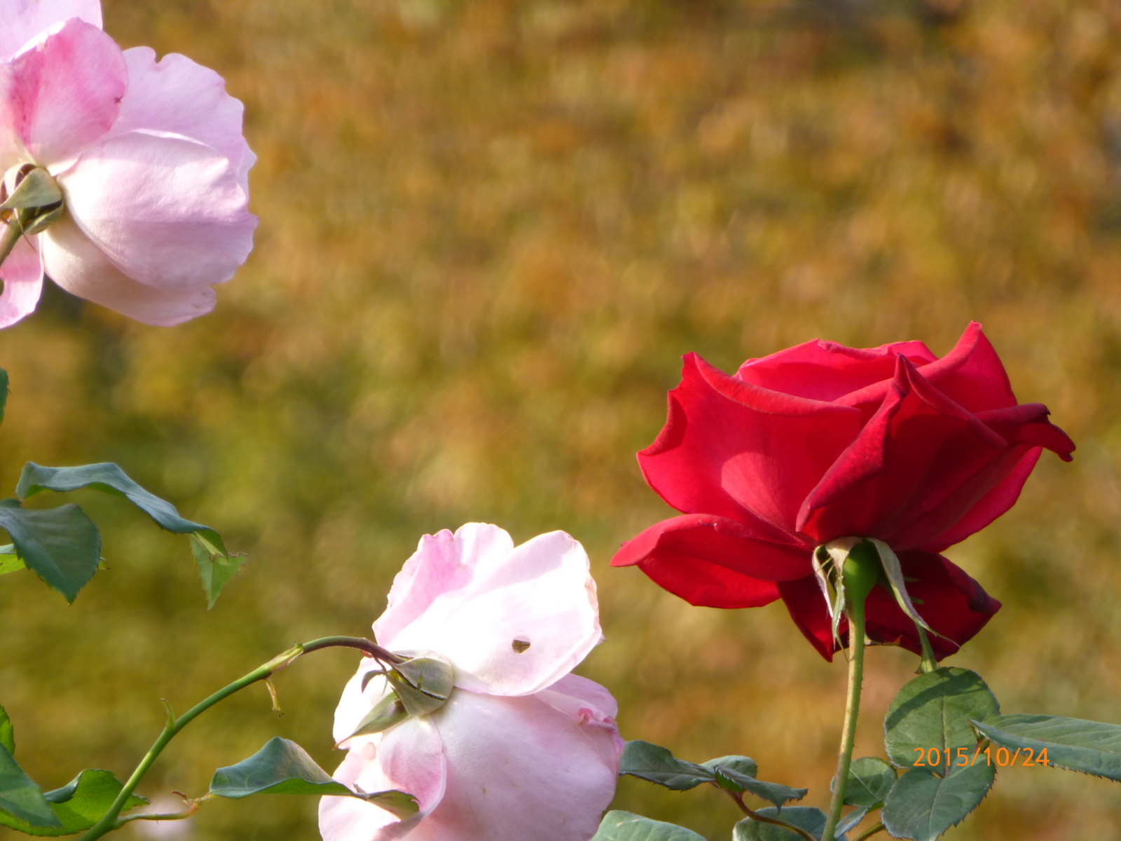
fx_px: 15544
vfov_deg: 3.1
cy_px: 420
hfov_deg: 4.1
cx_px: 560
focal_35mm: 480
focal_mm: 86
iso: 125
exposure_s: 1/125
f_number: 6.4
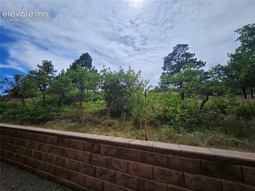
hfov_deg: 106.2
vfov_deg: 89.8
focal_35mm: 13
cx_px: 128
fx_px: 96
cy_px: 96
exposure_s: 1/2038
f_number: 2.2
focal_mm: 1.7
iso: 32
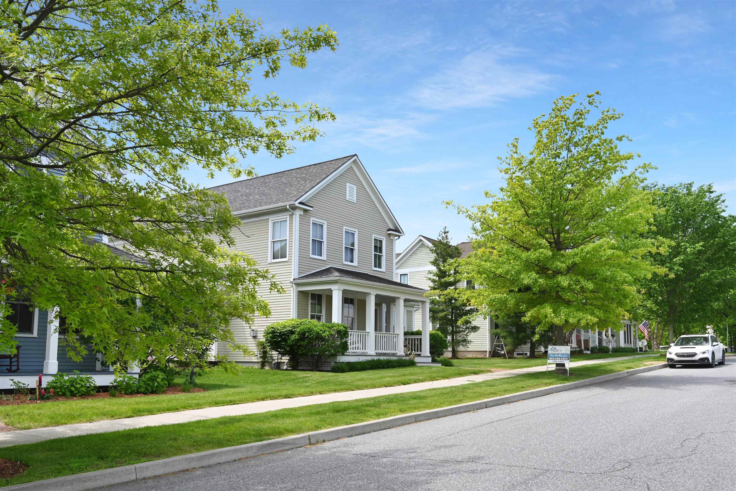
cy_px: 246
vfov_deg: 43.6
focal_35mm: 30
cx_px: 368
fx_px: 613
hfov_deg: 61.9
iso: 400
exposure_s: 1/160
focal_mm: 30
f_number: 14
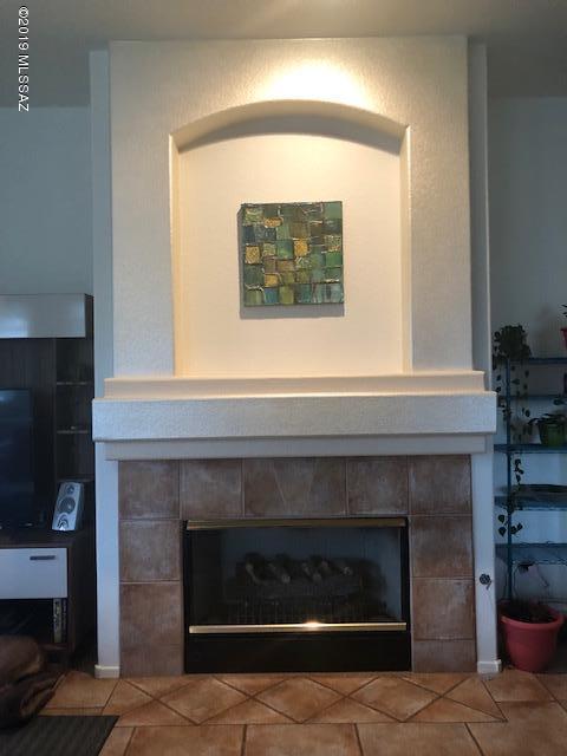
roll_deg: -0.7
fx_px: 612
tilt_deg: +0.9
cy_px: 378
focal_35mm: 28
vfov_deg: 63.4
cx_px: 284
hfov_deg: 49.7
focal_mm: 3.99
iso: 64
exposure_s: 1/15
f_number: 1.8
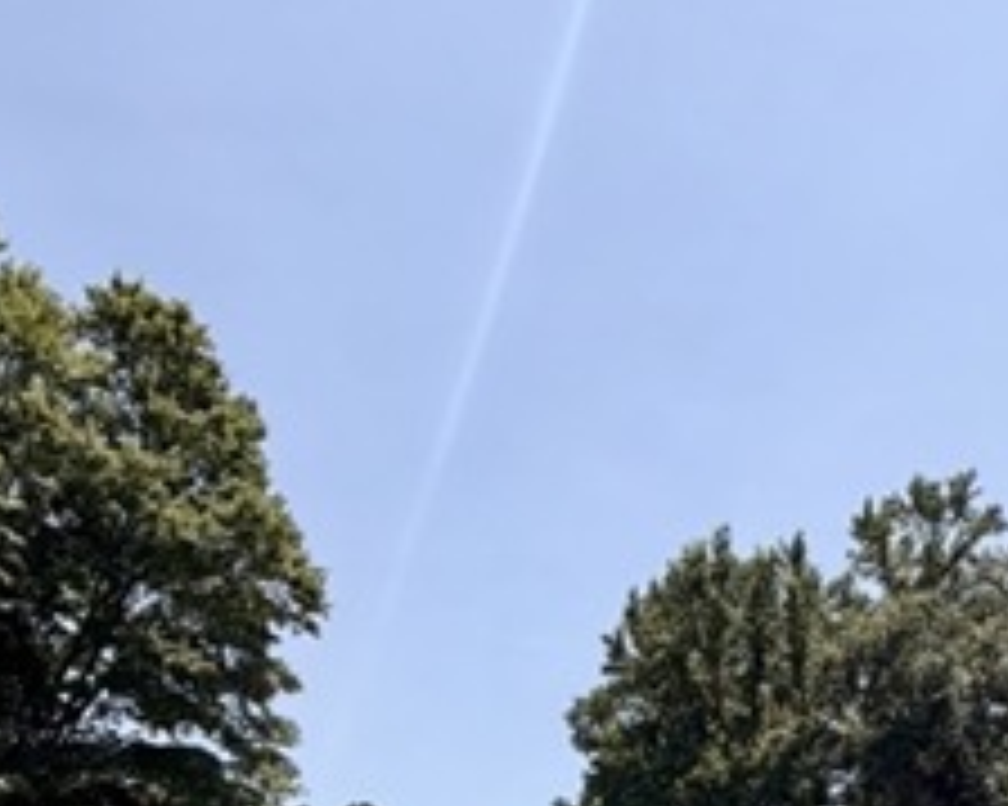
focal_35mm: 39
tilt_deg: +2.8
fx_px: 1163
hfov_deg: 46.8
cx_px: 477
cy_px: 950
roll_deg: +0.3
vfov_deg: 32.2
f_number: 2.2
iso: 20
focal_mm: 2.22
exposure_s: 1/1285
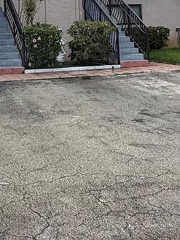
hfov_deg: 26.9
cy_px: 7
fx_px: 353
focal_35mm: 51
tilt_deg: +3.8
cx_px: -2
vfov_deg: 34.5
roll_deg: +0.7
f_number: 2.2
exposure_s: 1/1795
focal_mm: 2.22
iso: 64
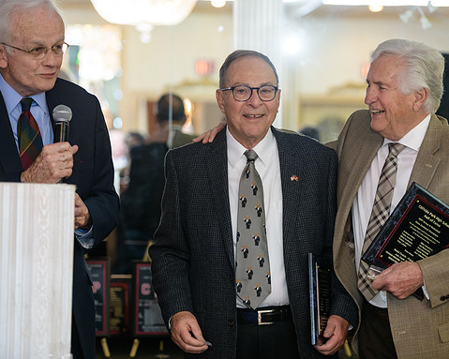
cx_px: 270
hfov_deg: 16.6
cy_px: 180
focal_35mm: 116
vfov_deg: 13.3
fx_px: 1541
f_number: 3.2
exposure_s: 1/125
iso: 1000
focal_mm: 102
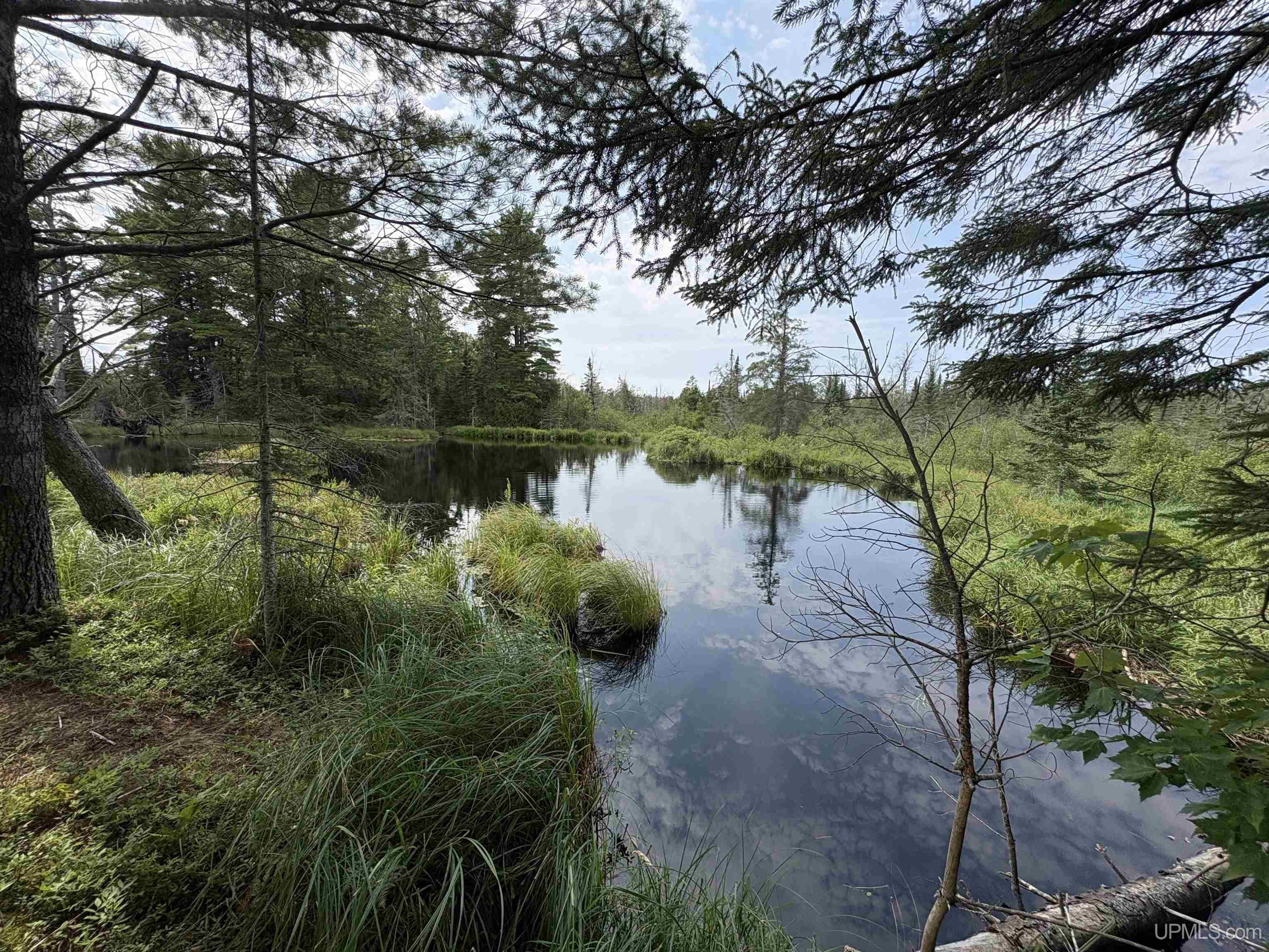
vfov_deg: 85.7
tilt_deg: -6.6
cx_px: 634
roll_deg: -1.0
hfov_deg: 102.1
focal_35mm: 14
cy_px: 476
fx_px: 513
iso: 40
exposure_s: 1/1370
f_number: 2.2
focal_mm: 2.22
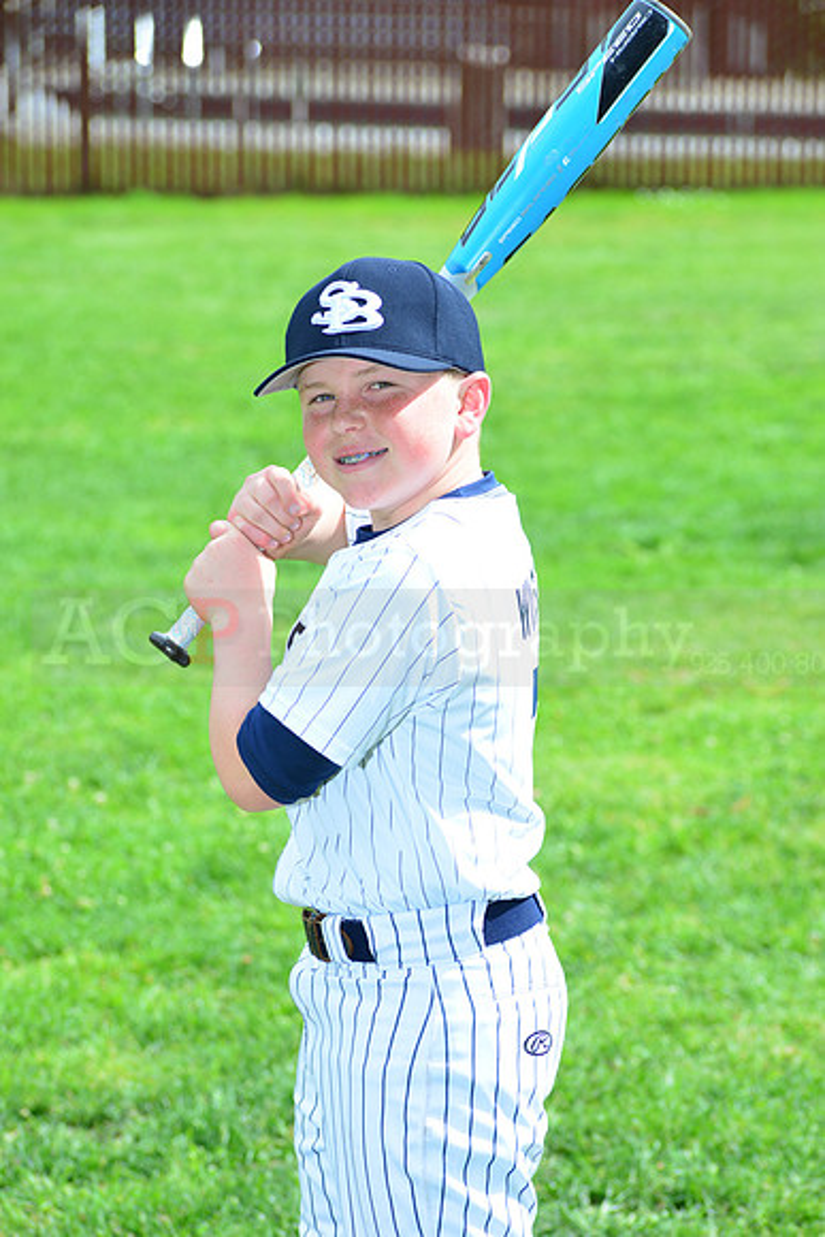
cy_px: 618
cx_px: 412
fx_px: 4637
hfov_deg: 10.2
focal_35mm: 135
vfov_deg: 15.2
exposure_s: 1/200
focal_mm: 135
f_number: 8
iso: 200
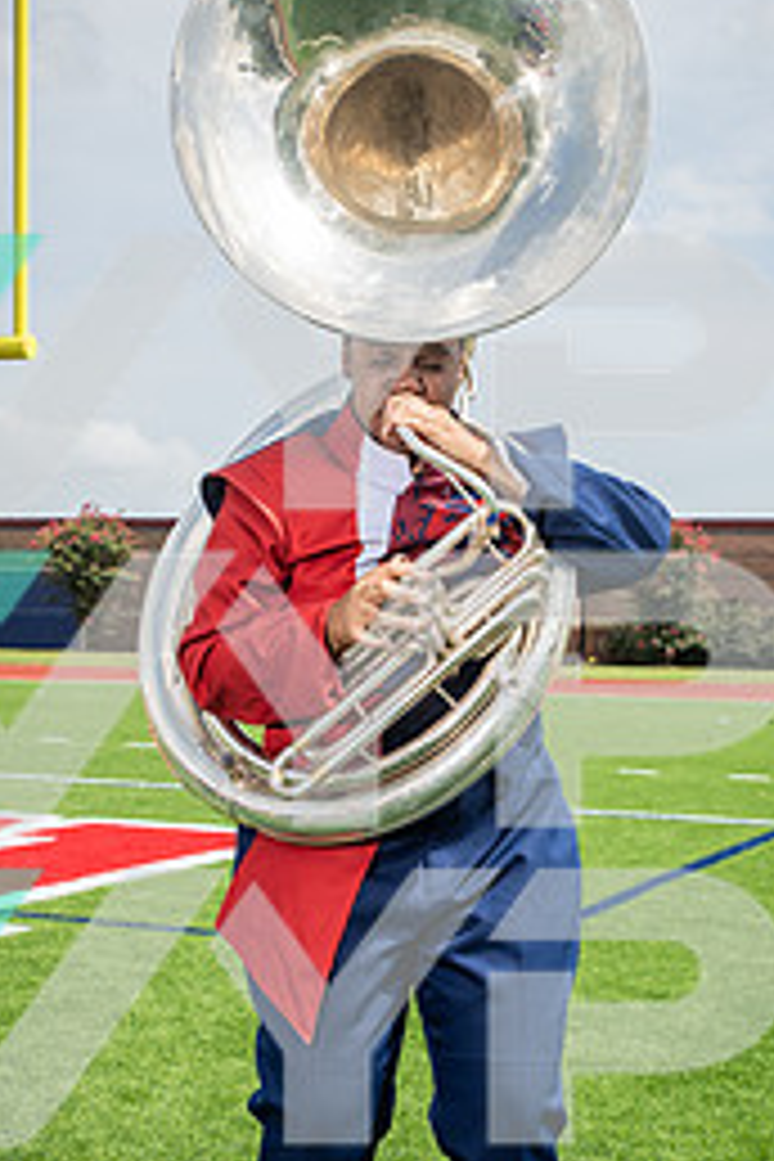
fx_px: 1967
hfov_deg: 22.2
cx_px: 446
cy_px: 693
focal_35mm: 61
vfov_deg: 32.8
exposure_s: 1/400
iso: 125
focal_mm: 35
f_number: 7.1
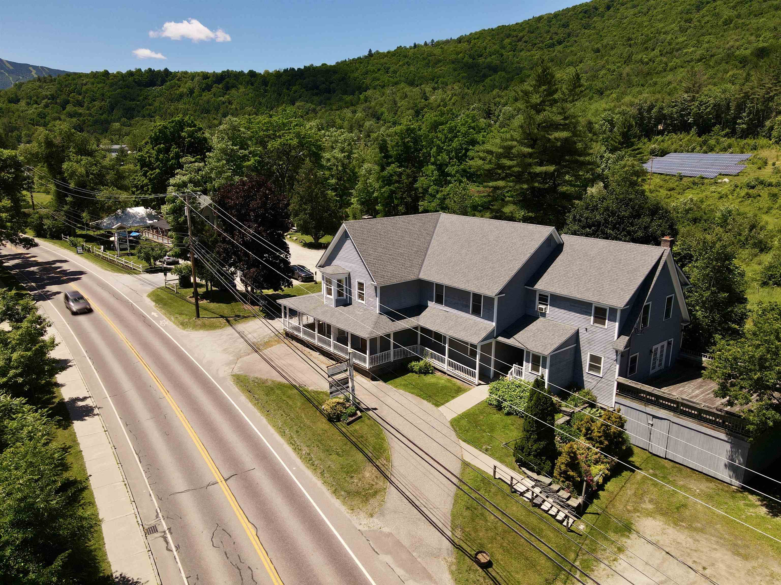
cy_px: 292
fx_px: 541
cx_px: 390
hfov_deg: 71.6
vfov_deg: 56.8
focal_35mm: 24
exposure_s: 1/15
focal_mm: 4.5
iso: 110
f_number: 2.8
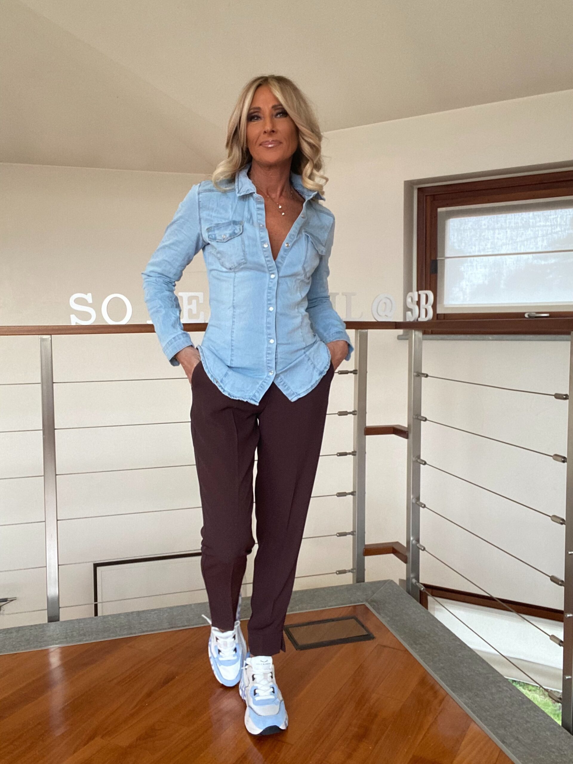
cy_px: 382
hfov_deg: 46.8
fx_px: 662
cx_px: 286
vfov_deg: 60.0
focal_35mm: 30
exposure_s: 1/60
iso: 100
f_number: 2.2
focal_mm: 2.71
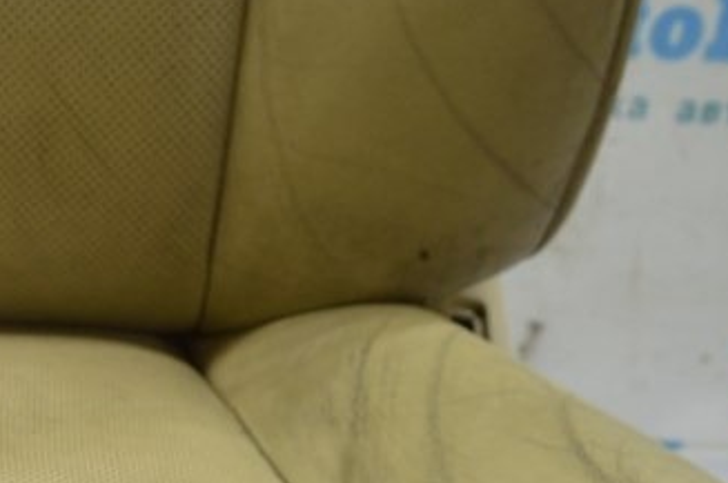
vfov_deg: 13.6
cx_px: -129
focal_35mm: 94
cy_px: 729
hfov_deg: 20.4
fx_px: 1898
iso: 400
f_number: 5.6
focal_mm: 20
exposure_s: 1/20
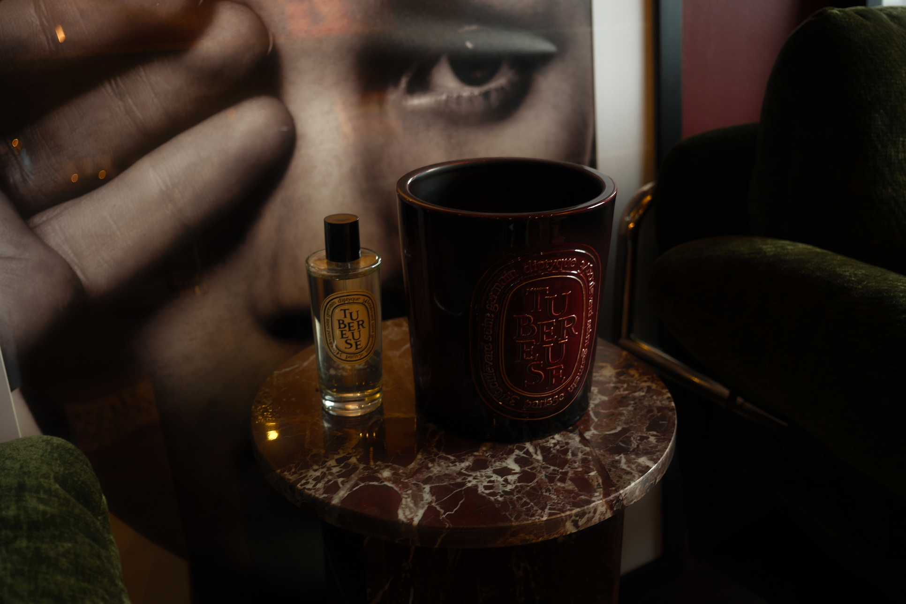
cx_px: 453
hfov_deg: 54.4
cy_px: 302
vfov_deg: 37.9
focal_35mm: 35
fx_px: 881
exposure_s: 1/8
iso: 125
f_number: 2.8
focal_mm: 23
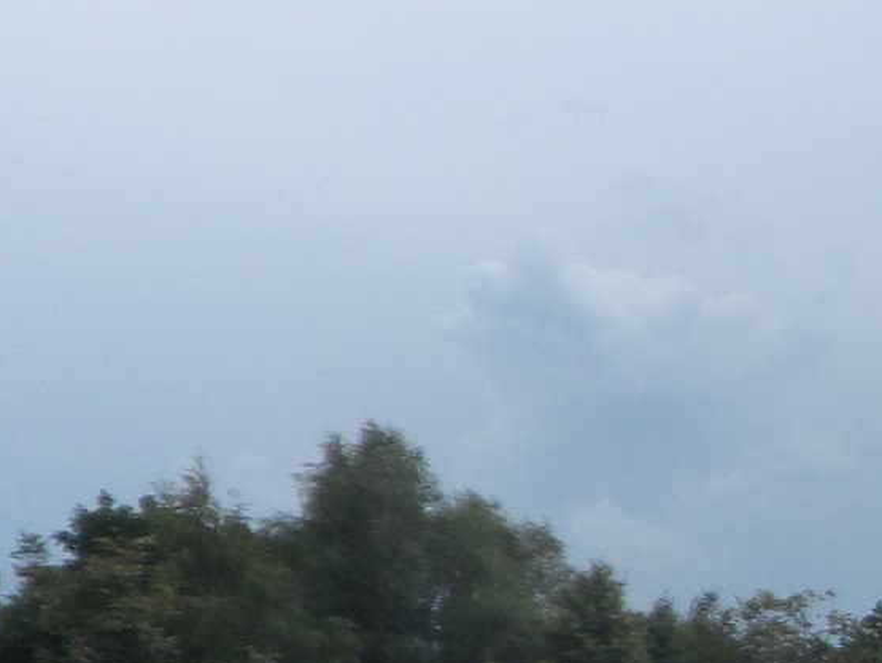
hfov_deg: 13.5
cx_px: 1867
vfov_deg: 11.9
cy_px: 844
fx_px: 3085
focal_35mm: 121
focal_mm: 4.9
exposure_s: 1/180
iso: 80
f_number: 8.8
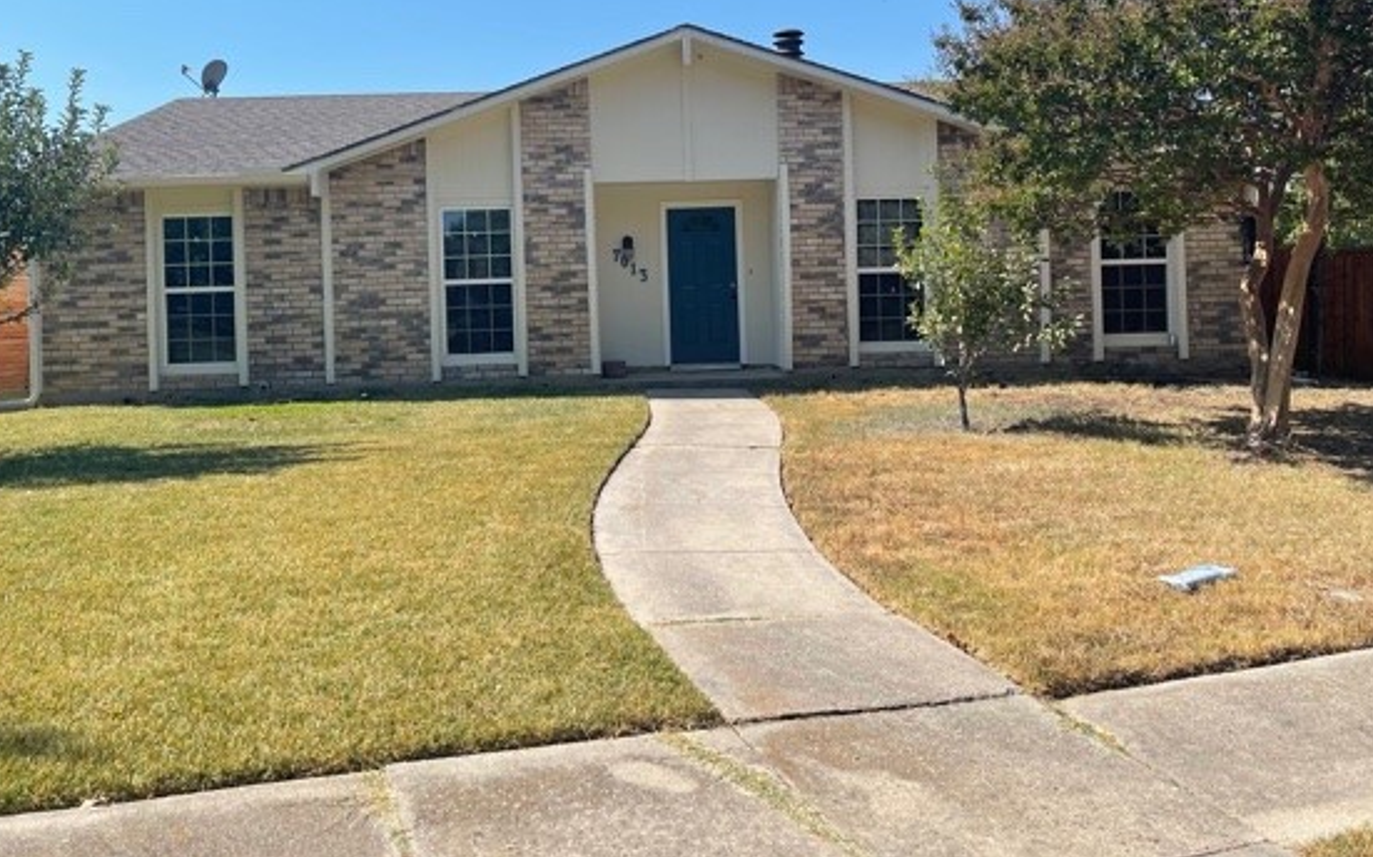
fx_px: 1197
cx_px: 640
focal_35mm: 32
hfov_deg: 59.6
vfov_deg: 39.0
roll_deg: +1.4
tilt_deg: -0.4
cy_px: 301
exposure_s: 1/3559
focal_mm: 5.1
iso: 32
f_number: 1.6
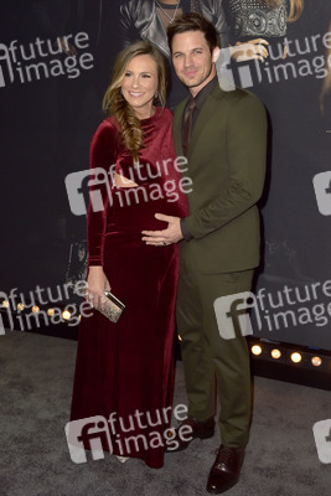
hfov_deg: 30.5
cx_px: 166
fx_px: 606
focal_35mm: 44
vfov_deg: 44.5
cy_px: 248
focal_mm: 44
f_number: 5.6
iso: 320
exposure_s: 1/320
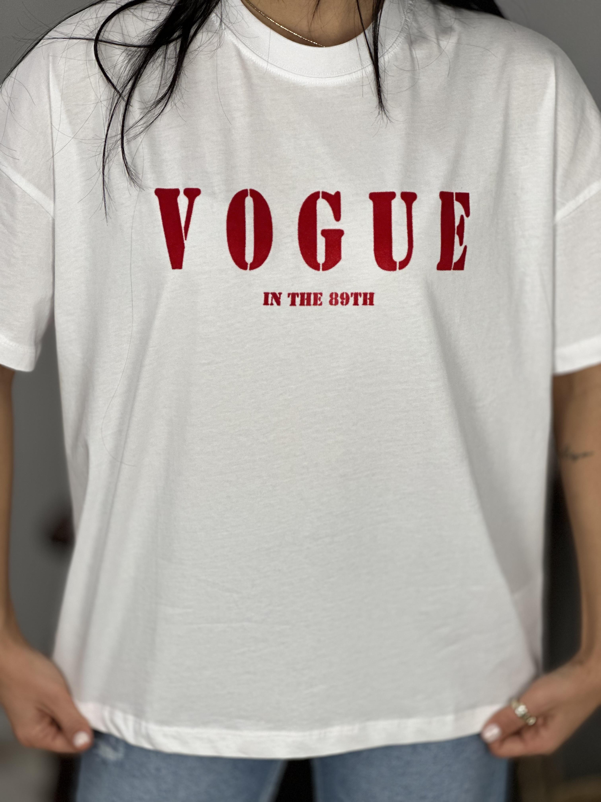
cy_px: 401
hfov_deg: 19.1
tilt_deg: -19.3
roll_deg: -1.1
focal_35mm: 77
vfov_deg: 25.3
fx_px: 1782
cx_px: 300
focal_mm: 9
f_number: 2.8
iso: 125
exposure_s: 1/100
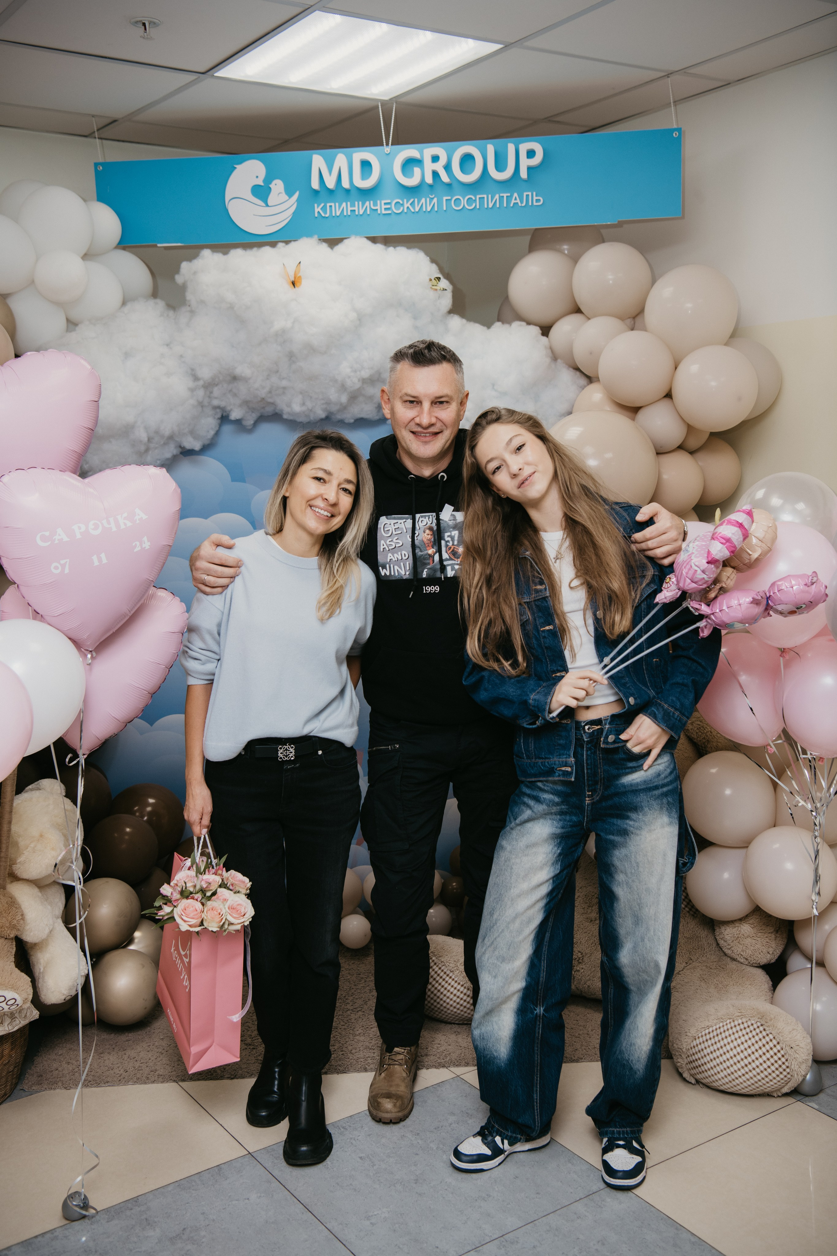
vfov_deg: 50.7
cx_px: 418
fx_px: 1325
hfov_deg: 35.1
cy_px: 628
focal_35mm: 38
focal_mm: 38
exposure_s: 1/160
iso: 200
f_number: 4
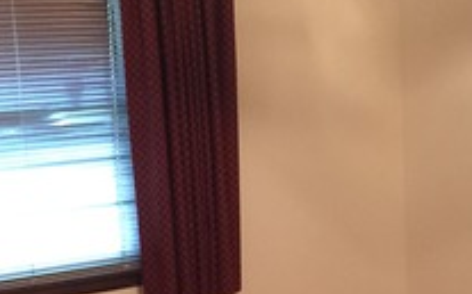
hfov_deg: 21.8
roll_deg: +2.1
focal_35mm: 95
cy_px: 276
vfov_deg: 13.6
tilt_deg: -11.1
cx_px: 290
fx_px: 1221
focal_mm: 4.15
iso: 160
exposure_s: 1/15
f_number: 2.2
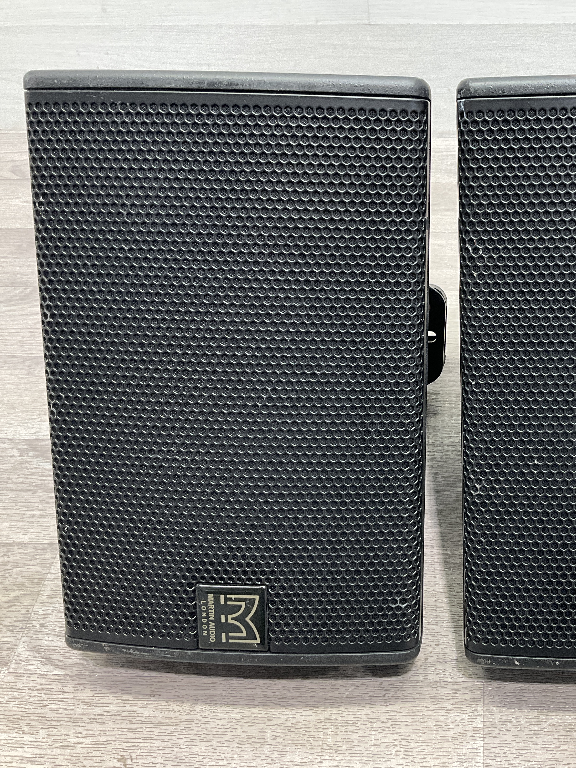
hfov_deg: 34.9
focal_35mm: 40
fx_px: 888
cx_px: 456
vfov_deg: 46.8
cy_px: 379
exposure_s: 1/50
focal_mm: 3
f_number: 1.8
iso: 80
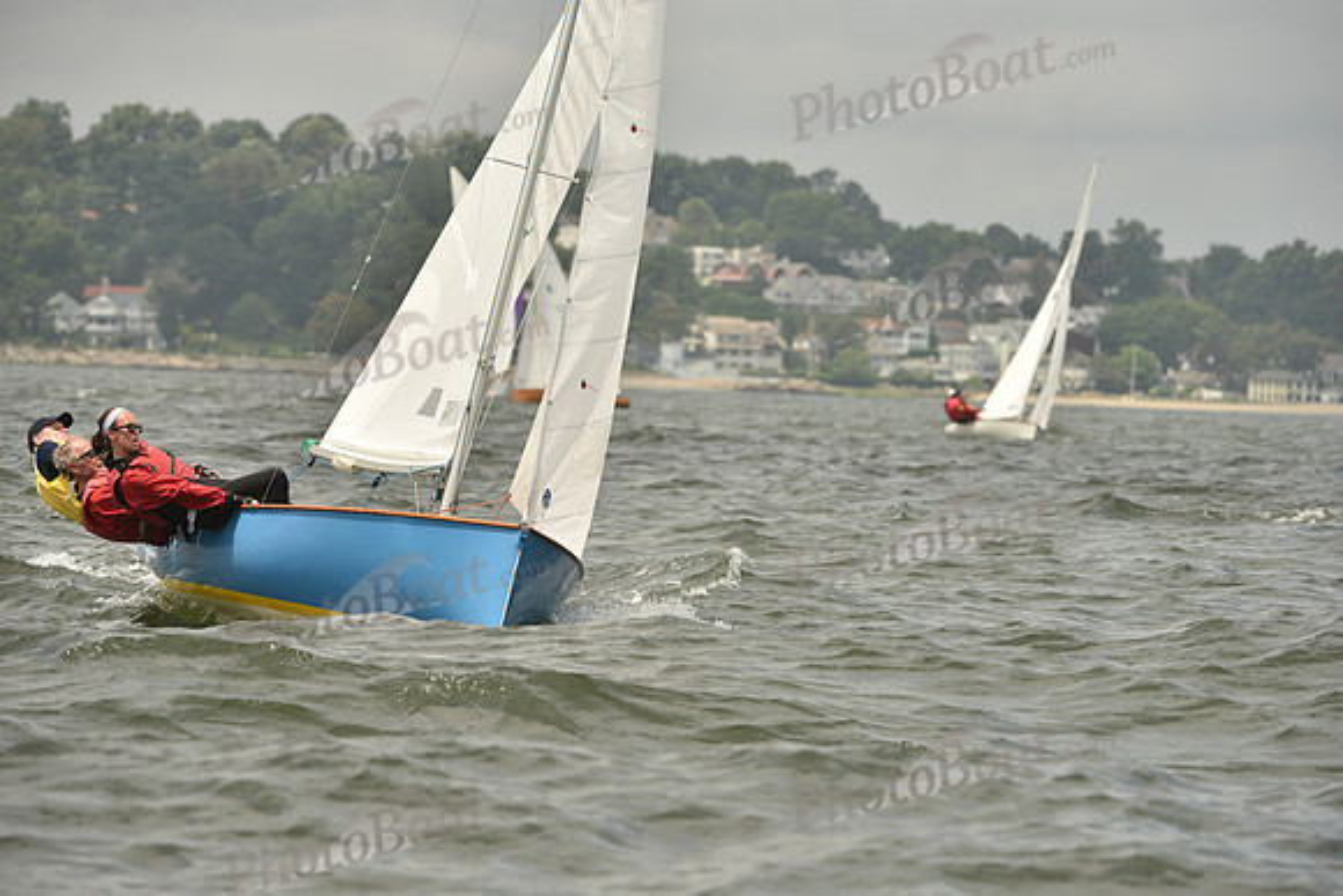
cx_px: 672
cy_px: 448
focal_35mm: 290
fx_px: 10821
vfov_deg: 4.7
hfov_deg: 7.1
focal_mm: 290
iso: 320
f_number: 8
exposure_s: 1/1250
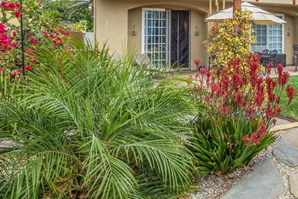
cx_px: 311
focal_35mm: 35
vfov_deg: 36.4
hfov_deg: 44.5
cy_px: 35
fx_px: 290
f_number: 8
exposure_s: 1/640
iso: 400
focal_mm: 10
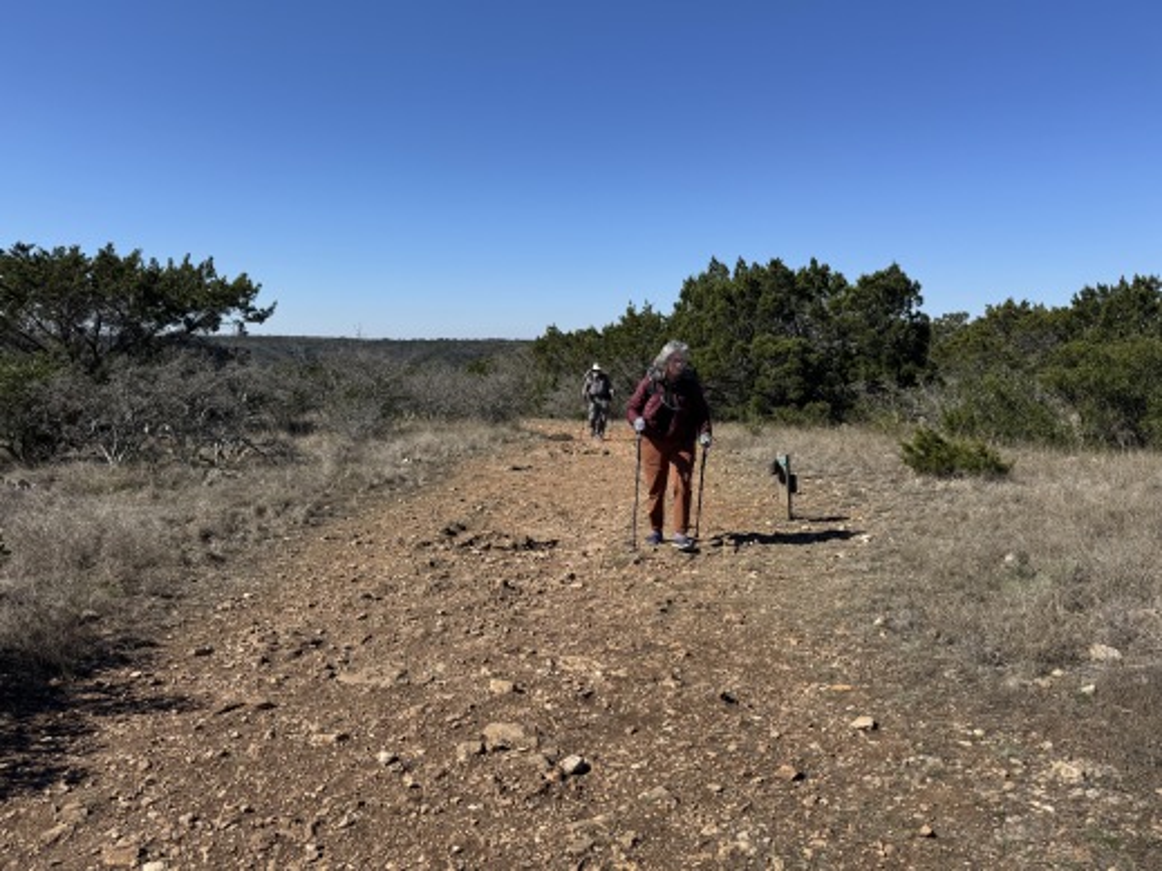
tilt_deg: -7.4
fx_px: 805
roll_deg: -0.9
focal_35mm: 24
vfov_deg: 56.8
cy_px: 436
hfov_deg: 71.6
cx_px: 581
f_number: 1.78
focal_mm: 6.76
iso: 80
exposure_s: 1/4950
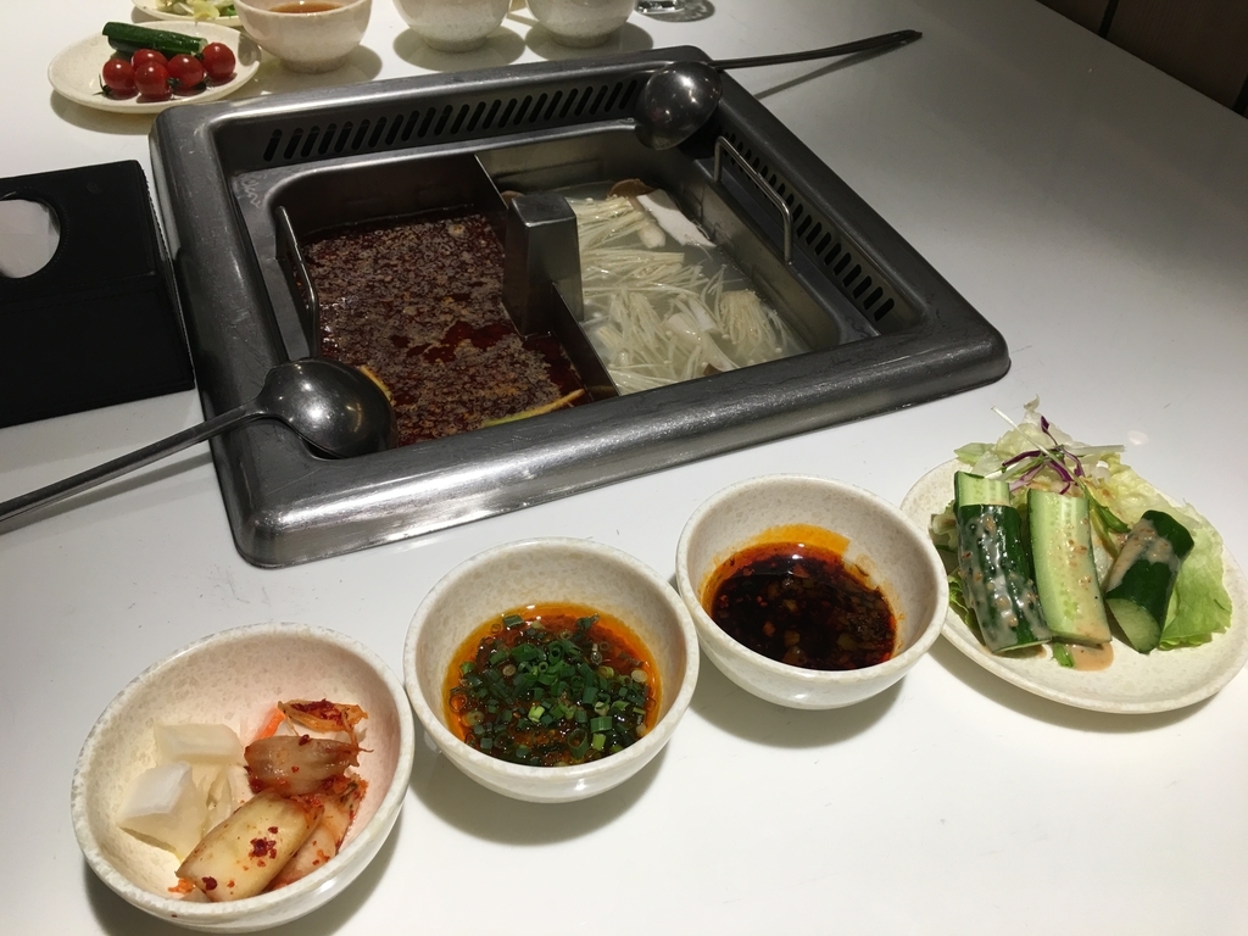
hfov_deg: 61.7
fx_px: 1046
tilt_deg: -42.7
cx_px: 624
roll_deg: -2.7
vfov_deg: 48.2
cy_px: 468
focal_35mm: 29
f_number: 2.2
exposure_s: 1/40
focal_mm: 4.15
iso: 32
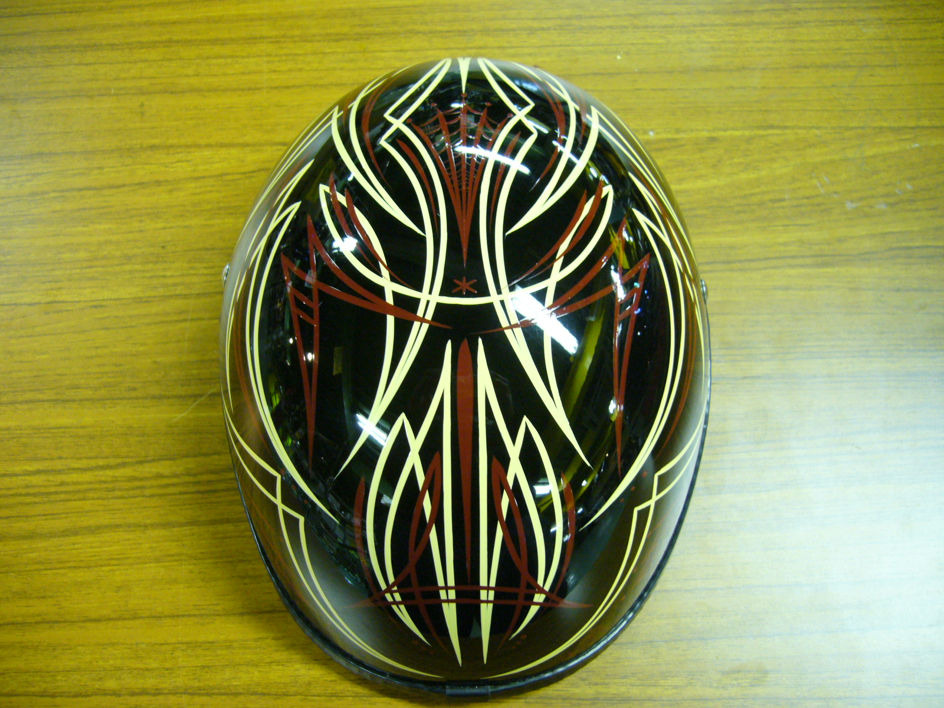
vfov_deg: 40.7
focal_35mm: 35
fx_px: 954
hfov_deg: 52.6
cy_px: 354
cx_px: 472
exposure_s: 1/8
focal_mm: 5.8
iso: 200
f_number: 2.8
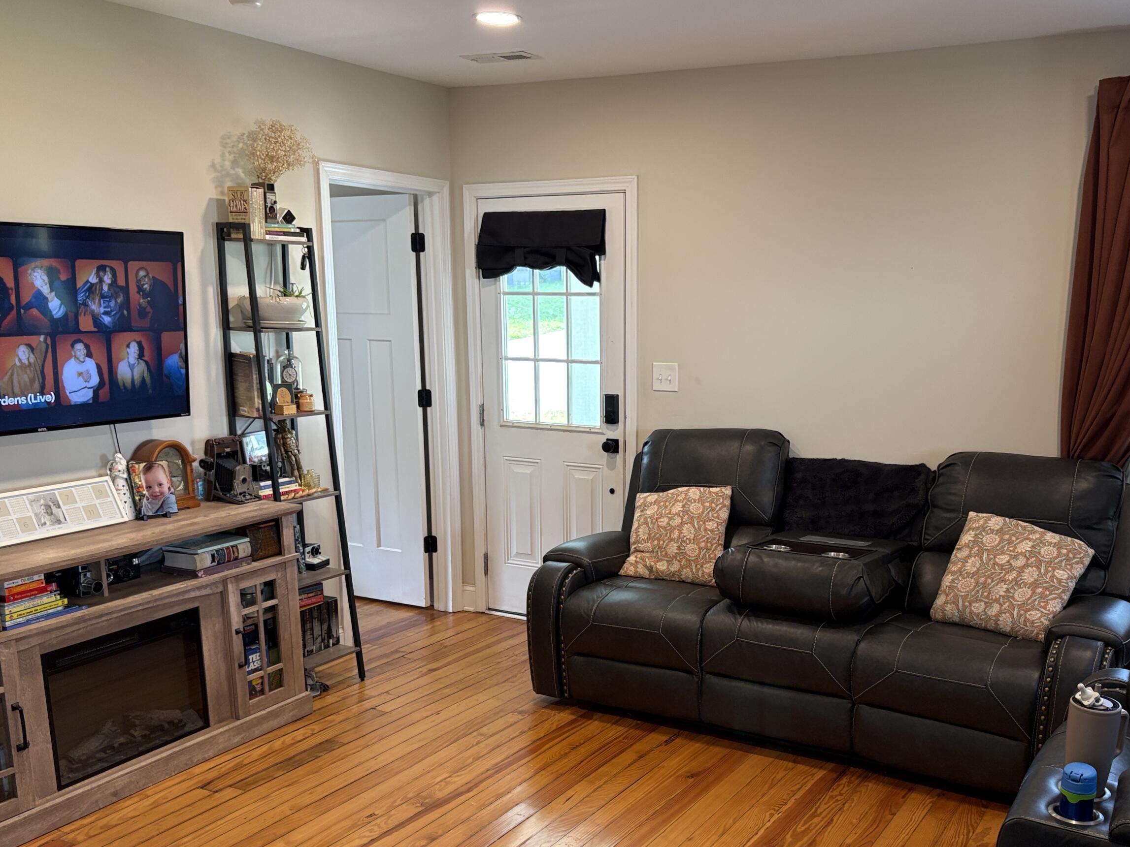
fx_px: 1110
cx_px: 660
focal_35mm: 34
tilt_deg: -12.0
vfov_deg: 41.4
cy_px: 542
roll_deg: +0.4
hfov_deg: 53.7
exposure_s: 1/60
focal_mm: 5.96
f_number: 1.6
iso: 125
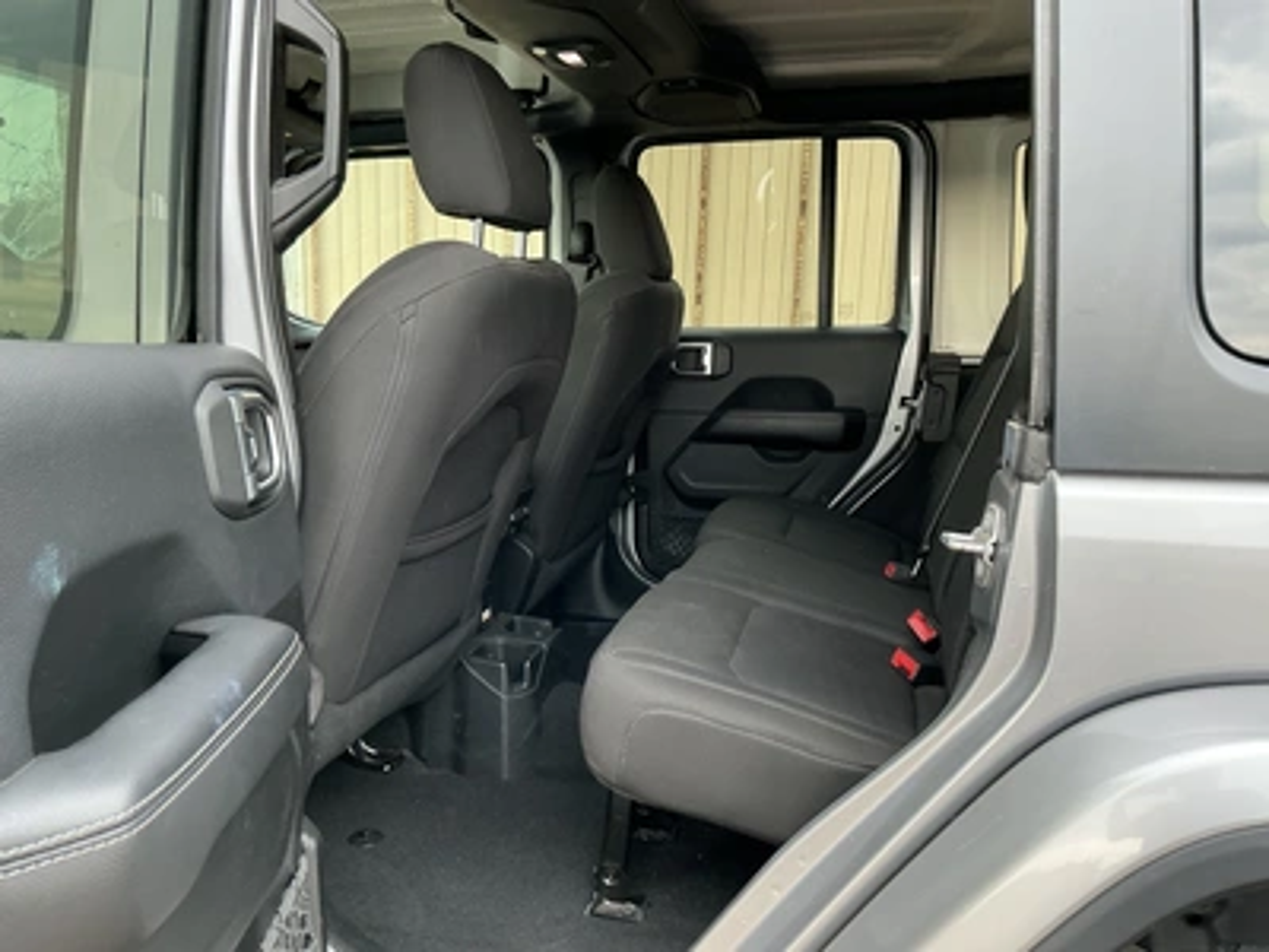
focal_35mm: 28
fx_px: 1026
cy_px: 476
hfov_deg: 63.4
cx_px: 634
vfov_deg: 49.7
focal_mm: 3
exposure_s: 1/60
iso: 80
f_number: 1.8
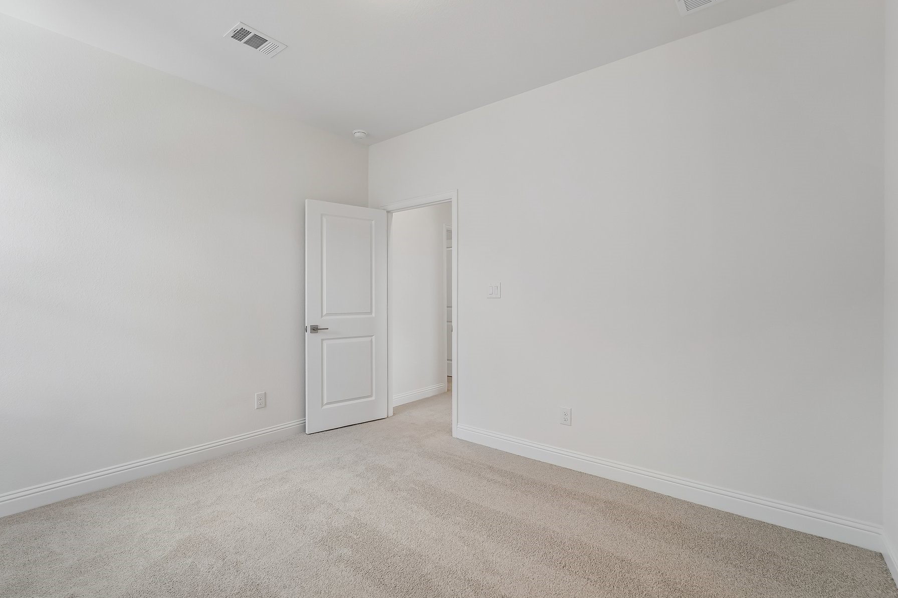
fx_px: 399
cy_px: 293
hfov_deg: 96.6
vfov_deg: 73.7
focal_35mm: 16
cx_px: 417
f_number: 8
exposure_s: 1/80
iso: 500
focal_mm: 14
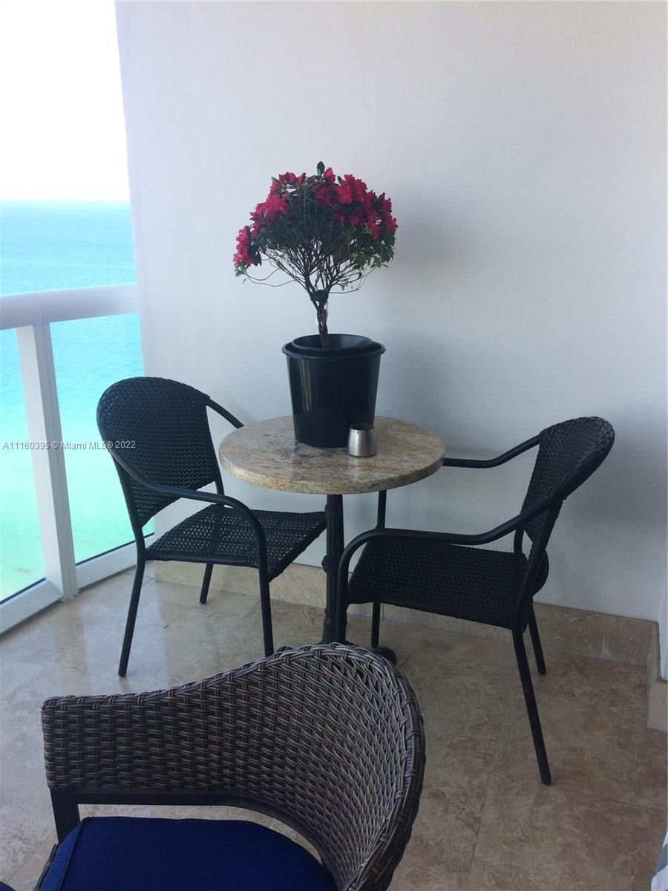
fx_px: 746
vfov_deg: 61.7
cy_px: 446
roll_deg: -0.9
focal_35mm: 29
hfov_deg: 48.2
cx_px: 334
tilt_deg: -17.1
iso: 32
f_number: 2.2
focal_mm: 4.15
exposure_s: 1/456
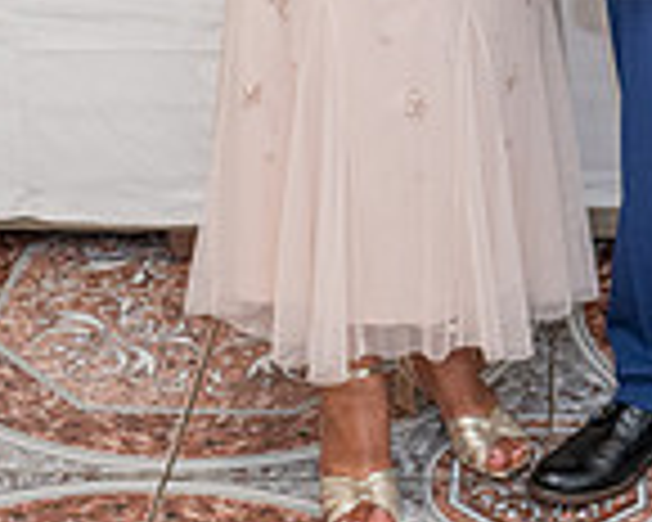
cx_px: 483
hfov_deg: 16.5
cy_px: -292
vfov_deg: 12.5
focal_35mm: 116
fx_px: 2238
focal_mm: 26.5
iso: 640
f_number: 3.2
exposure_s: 1/125
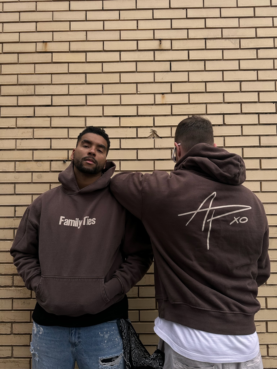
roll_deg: +0.0
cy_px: 184
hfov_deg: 56.8
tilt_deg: +4.2
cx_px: 138
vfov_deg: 71.6
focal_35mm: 24
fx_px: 256
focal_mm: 6.86
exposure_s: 1/1183
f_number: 1.78
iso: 80
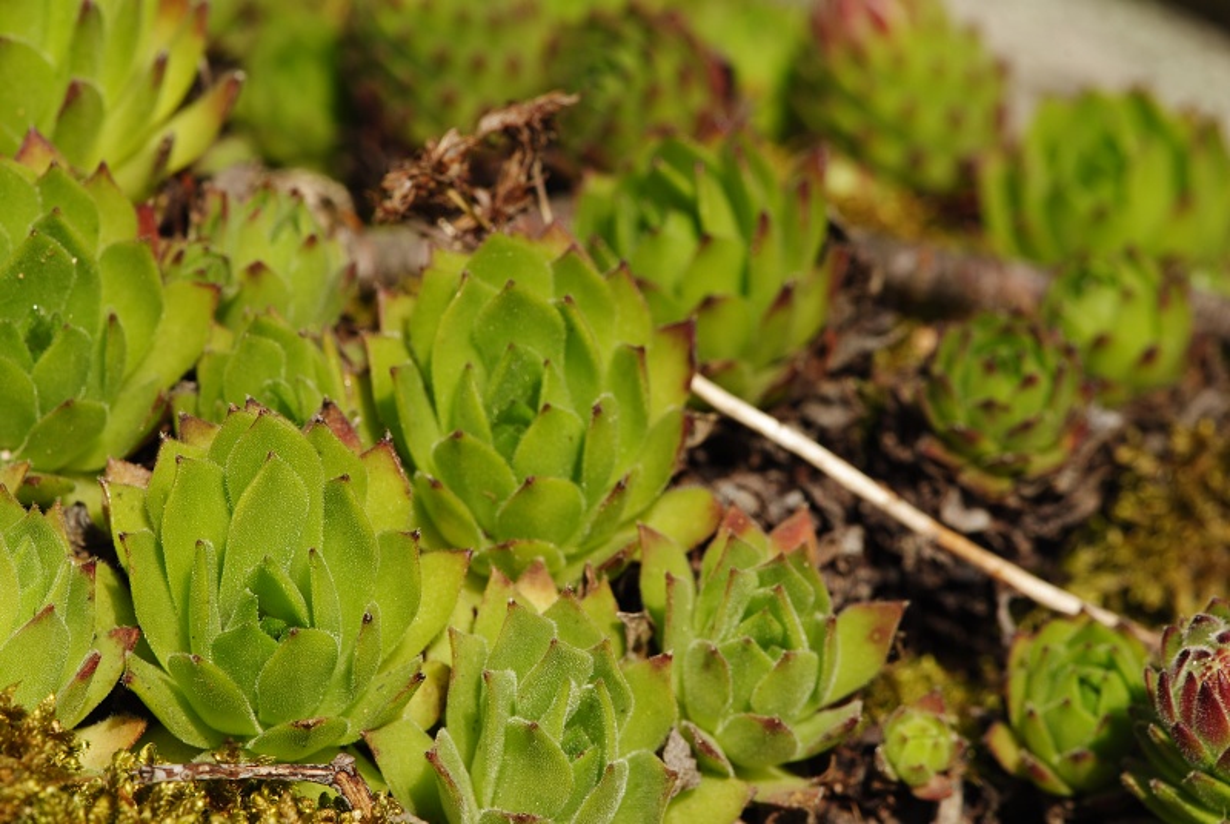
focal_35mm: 128
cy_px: 412
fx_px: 4363
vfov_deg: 10.8
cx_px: 615
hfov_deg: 16.0
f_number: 11
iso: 100
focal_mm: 85
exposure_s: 1/125
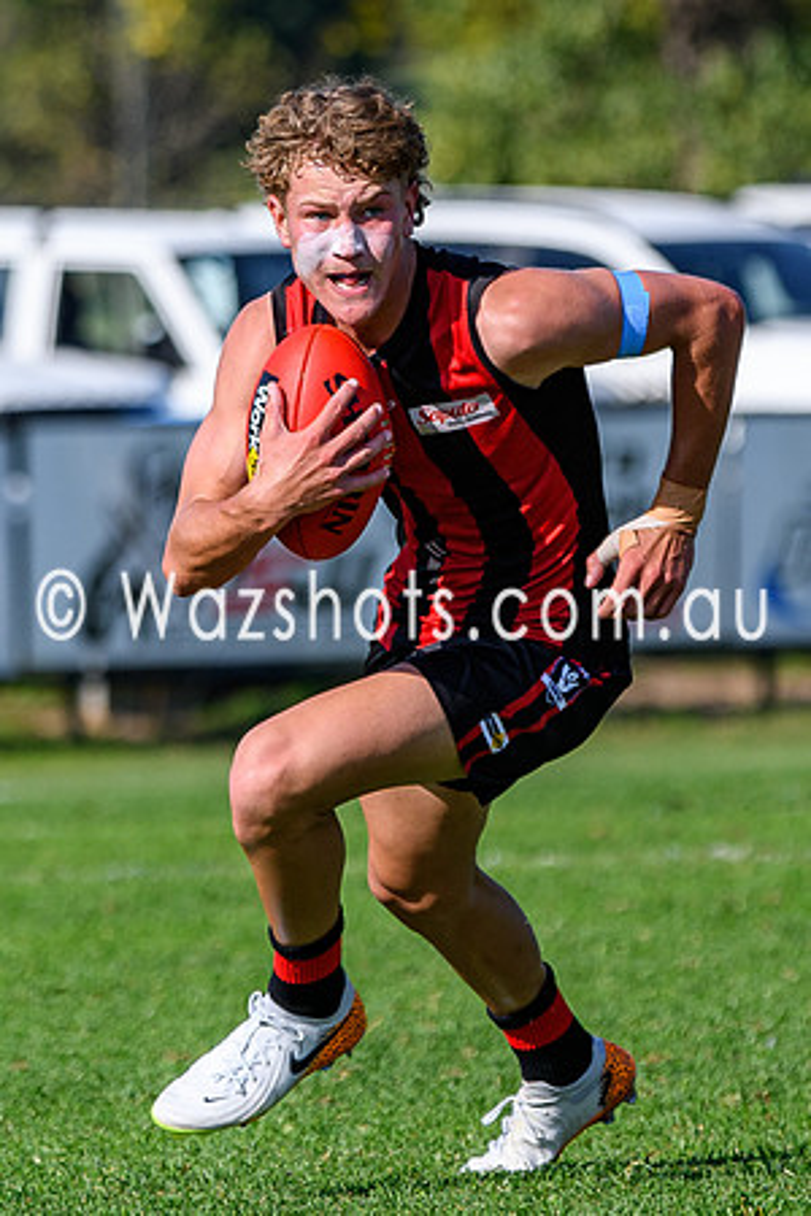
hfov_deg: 2.3
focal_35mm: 602
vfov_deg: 3.4
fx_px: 20340
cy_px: 552
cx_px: 283
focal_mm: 150
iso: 125
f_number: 2.8
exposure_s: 1/3200
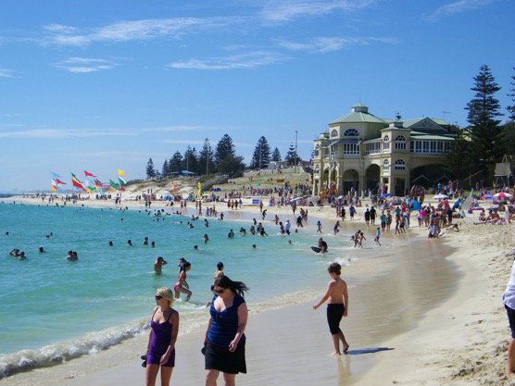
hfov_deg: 34.9
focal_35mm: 55
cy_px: 196
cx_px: 239
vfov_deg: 26.6
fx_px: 818
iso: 80
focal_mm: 9.1
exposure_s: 1/320
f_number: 8
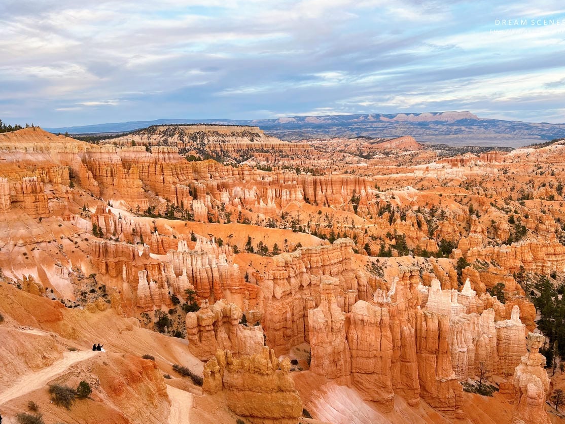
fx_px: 457
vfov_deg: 49.8
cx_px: 296
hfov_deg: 63.4
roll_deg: +0.7
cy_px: 217
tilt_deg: -11.3
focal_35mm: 28
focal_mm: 5.7
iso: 40
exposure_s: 1/239
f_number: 1.5
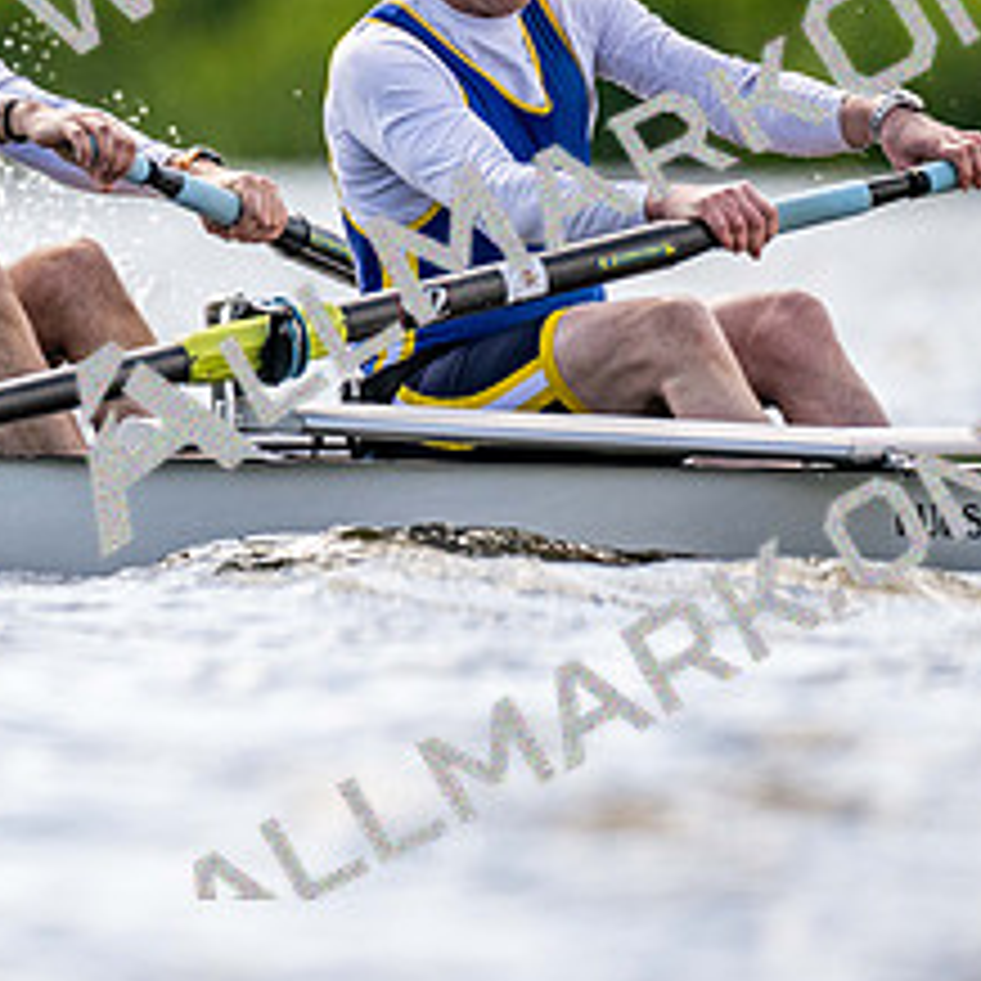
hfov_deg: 1.3
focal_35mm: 1357
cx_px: -310
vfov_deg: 1.3
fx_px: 43509
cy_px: 130
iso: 450
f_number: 4
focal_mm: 600
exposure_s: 1/2500
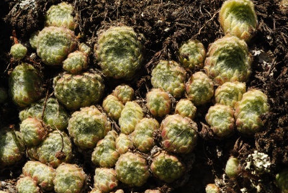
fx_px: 1762
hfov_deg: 9.3
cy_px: 82
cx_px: 103
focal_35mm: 220
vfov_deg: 6.3
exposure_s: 1/200
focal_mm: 85
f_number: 9
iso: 100
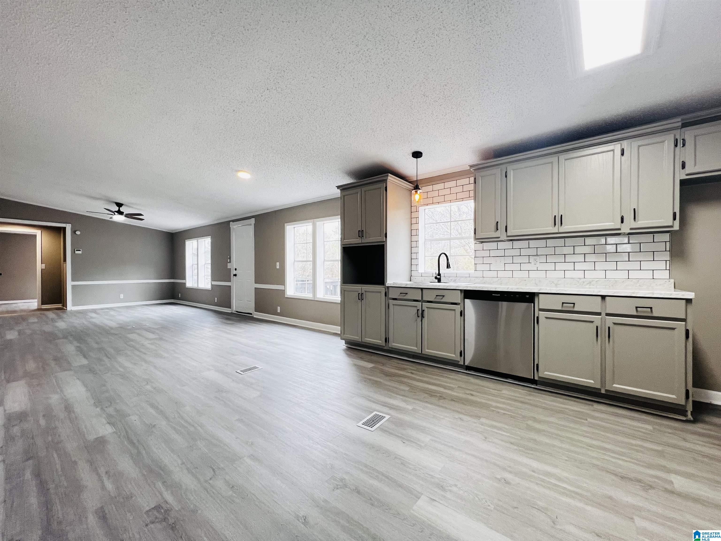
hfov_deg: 106.2
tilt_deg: -1.8
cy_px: 270
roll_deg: +0.0
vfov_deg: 89.9
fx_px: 271
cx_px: 360
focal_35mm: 13
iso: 160
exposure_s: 1/60
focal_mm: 1.57
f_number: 1.8
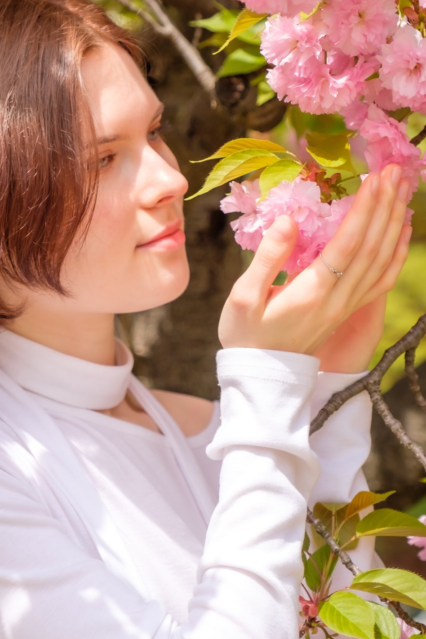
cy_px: 258
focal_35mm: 108
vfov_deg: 18.9
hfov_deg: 12.7
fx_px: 1917
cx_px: 156
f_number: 2.8
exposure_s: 1/2000
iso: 200
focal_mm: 40.1
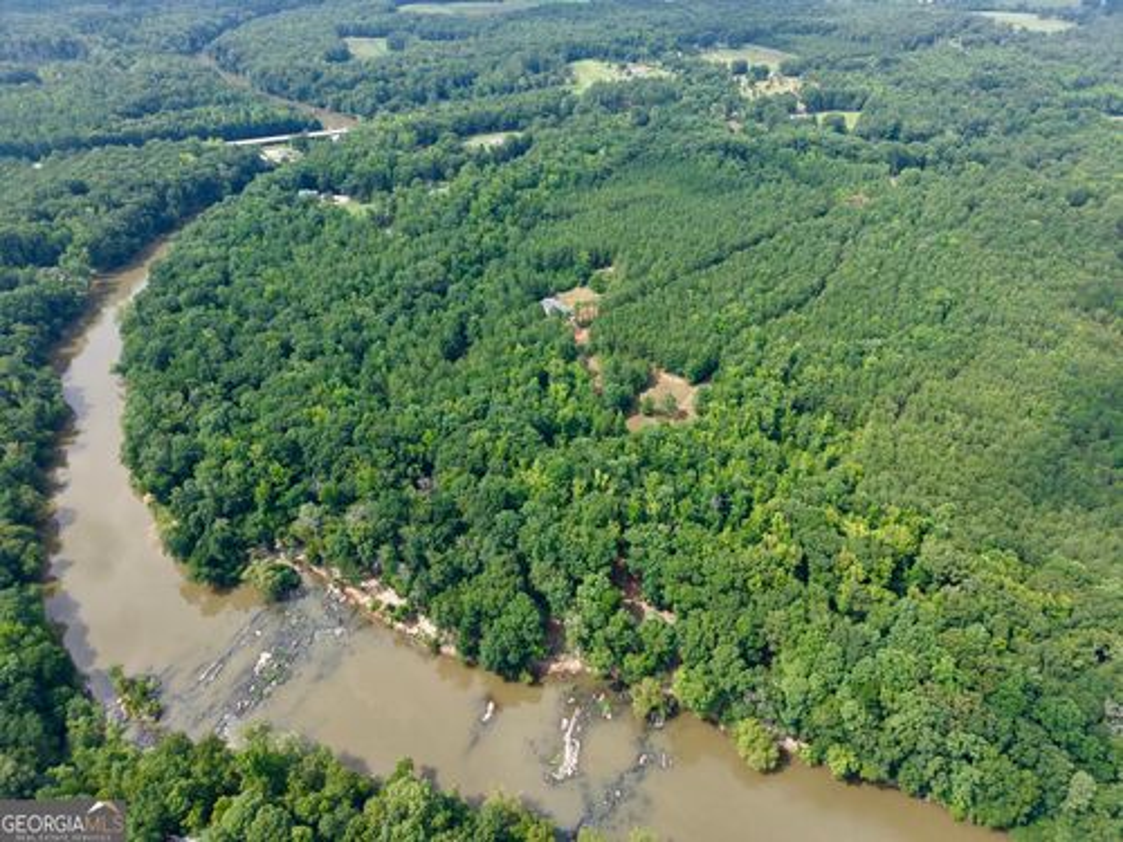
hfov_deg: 71.6
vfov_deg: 56.8
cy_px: 421
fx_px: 779
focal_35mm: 24
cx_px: 562
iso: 100
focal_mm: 8.67
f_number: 1.8
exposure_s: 1/1250
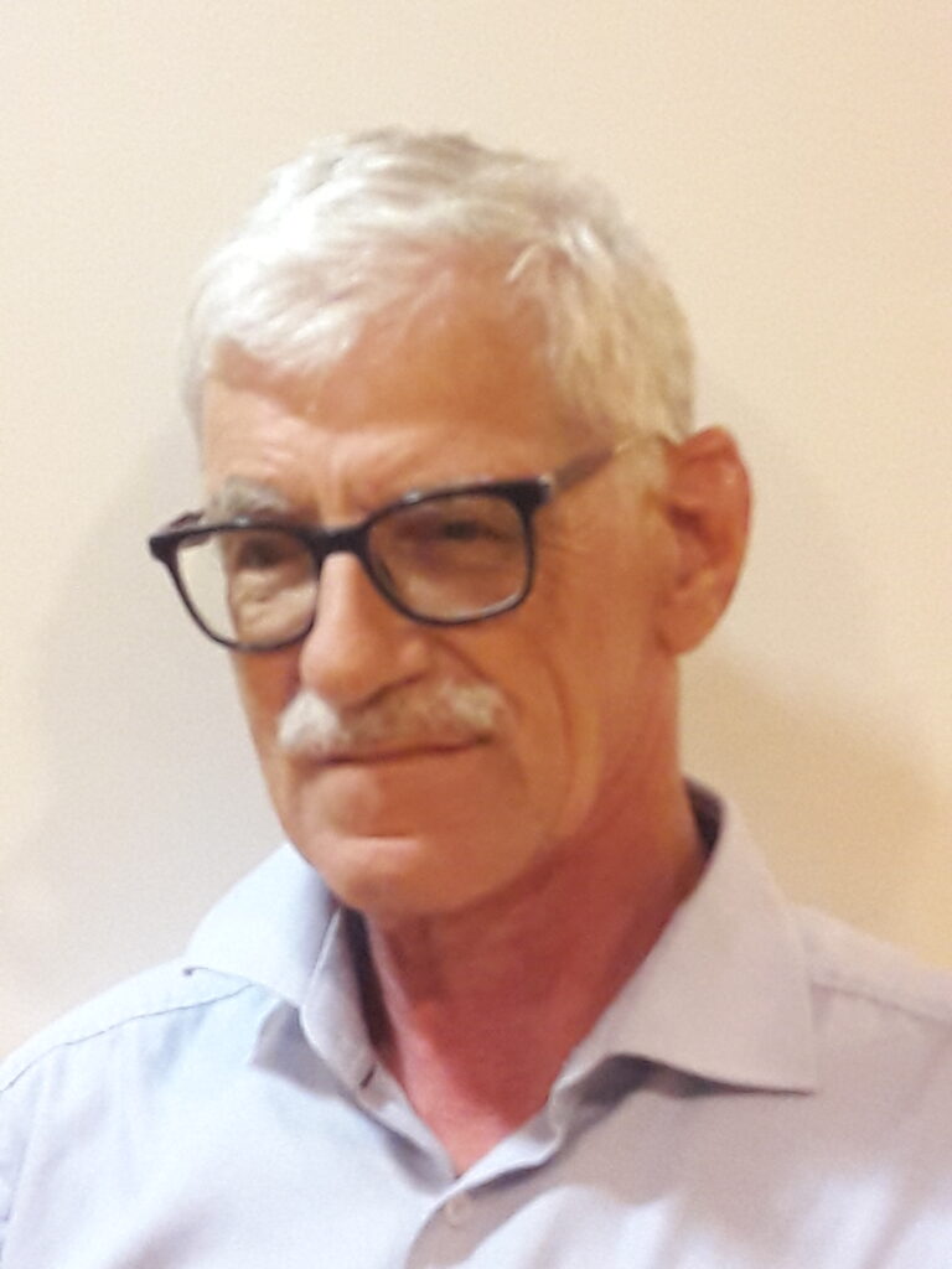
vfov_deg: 63.4
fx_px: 1027
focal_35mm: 28
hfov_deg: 49.7
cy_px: 634
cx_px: 476
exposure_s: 1/17
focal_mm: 3.7
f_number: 1.9
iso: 200
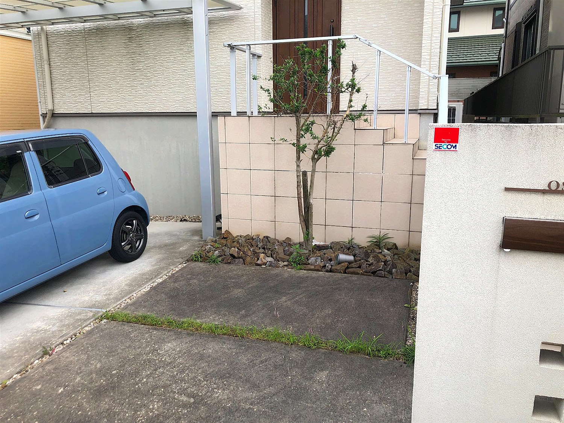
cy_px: 212
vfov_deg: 49.7
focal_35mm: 28
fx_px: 456
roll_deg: +0.3
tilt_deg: -11.5
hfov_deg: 63.4
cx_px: 282
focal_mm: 3.99
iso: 20
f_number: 1.8
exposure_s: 1/600
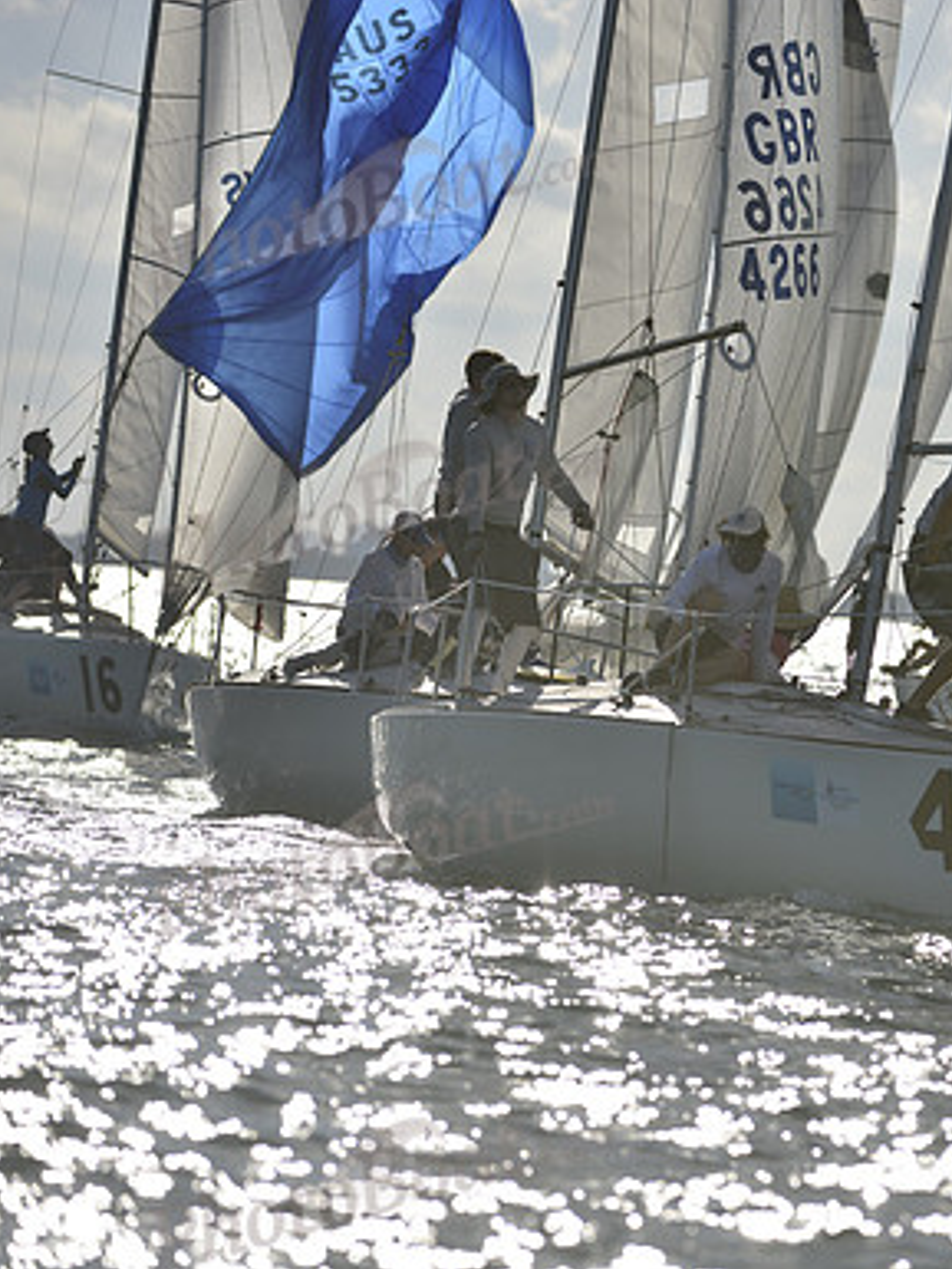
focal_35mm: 290
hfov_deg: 5.1
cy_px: 634
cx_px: 787
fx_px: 10628
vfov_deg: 6.8
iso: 200
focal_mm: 200
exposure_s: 1/6400
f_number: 4
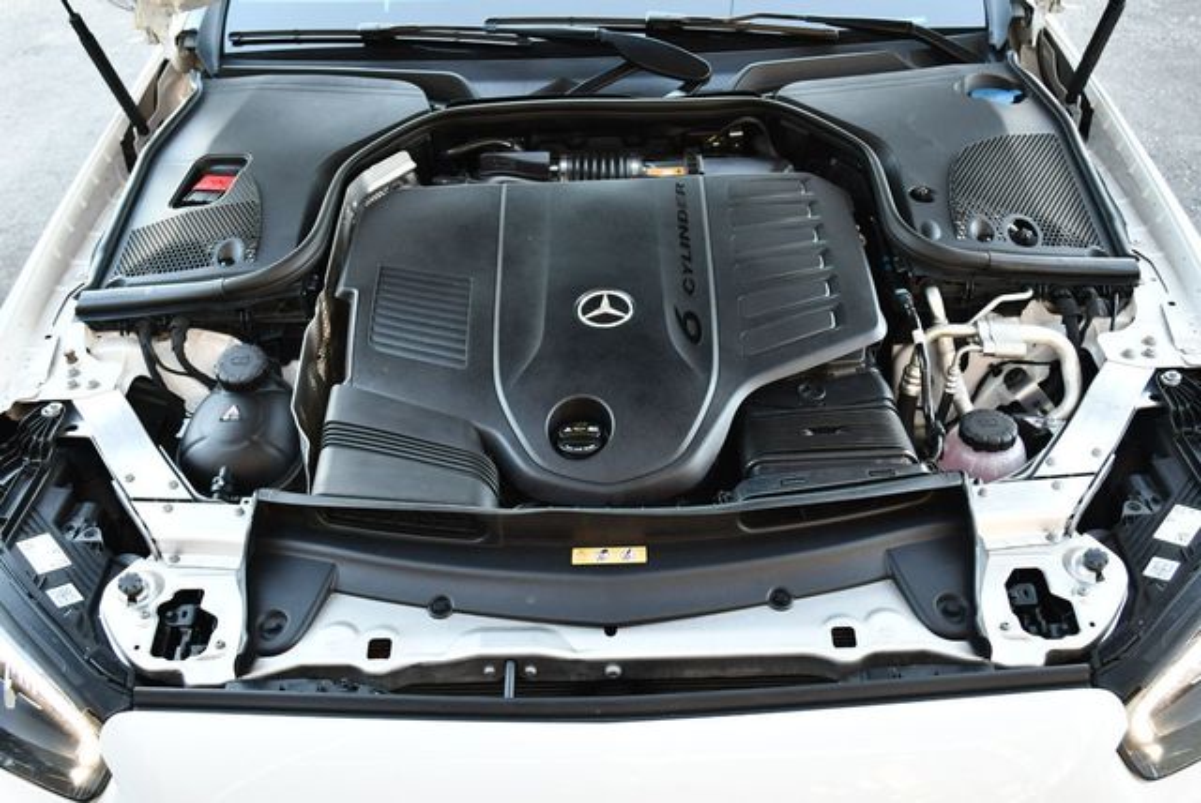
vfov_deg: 36.9
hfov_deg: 53.1
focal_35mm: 36
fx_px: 1202
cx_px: 600
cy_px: 402
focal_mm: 18
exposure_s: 1/200
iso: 800
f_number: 3.5
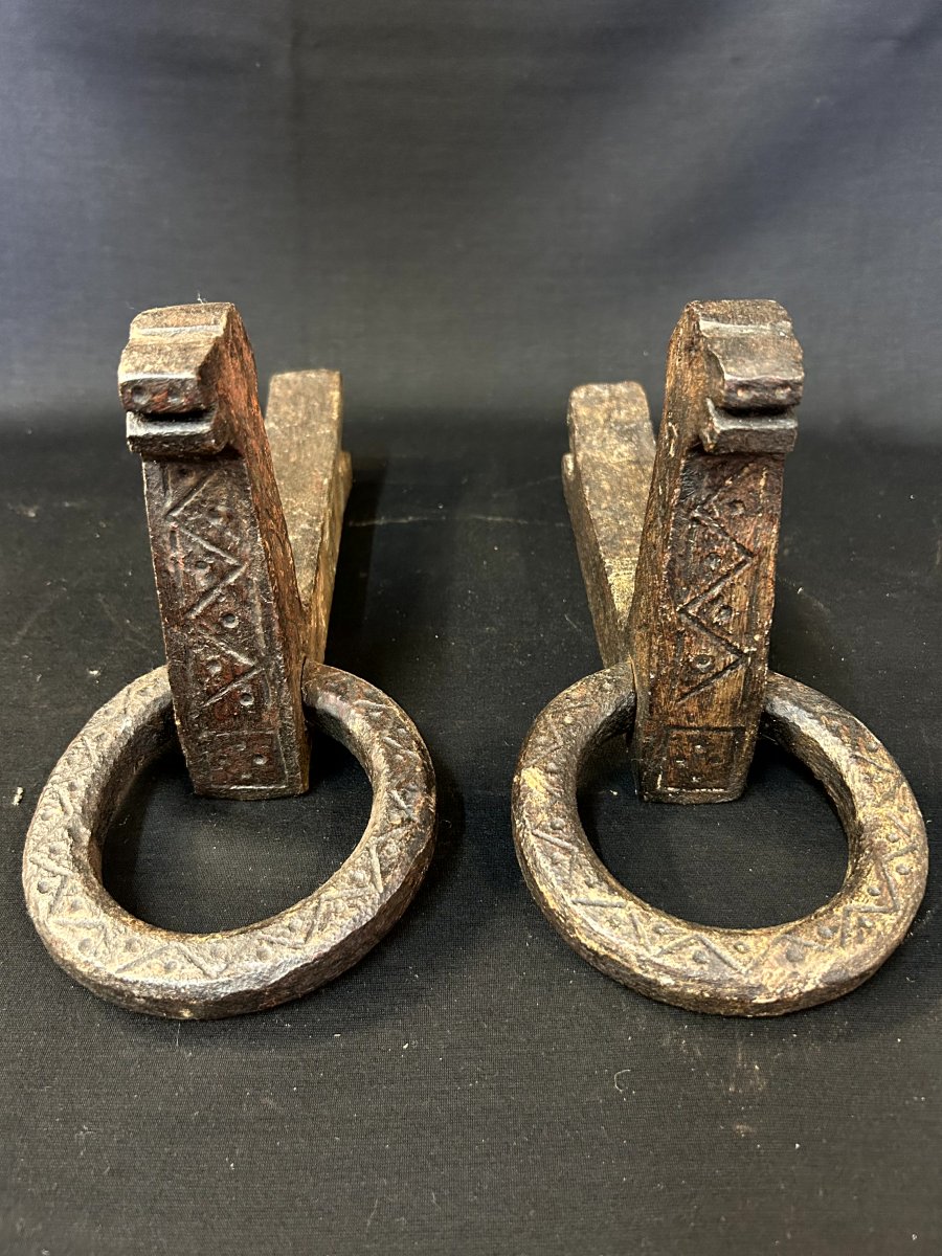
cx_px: 471
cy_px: 628
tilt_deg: -33.1
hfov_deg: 53.1
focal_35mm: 26
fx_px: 943
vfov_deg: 67.3
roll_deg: -0.1
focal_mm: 5.7
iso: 500
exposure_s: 1/25
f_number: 1.5
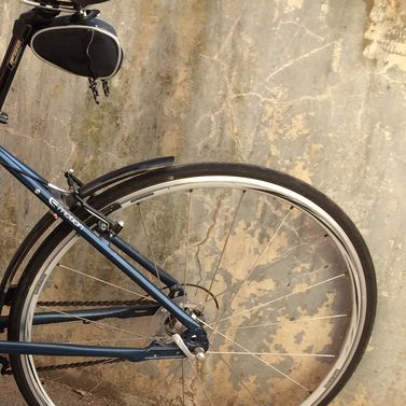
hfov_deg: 22.7
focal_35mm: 68
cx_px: -116
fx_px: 902
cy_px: 272
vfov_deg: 25.2
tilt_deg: -31.3
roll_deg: -0.6
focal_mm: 4.15
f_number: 2.2
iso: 32
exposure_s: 1/140
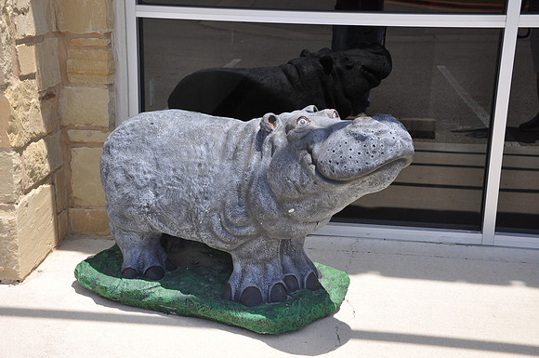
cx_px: 270
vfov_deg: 23.7
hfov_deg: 35.1
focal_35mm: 57
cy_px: 179
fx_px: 852
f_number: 6.3
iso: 200
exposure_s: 1/160
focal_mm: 38
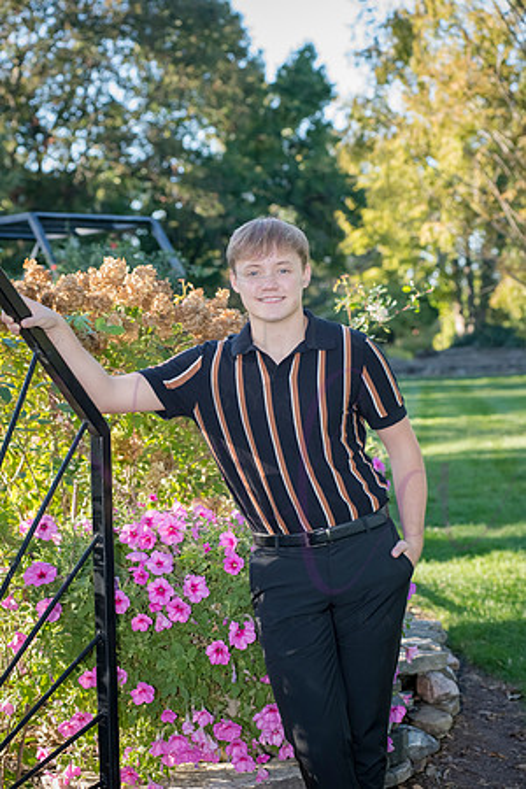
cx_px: 263
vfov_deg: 25.4
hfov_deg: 17.1
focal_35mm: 80
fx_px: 1753
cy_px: 394
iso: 800
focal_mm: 80
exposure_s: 1/320
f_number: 5.6
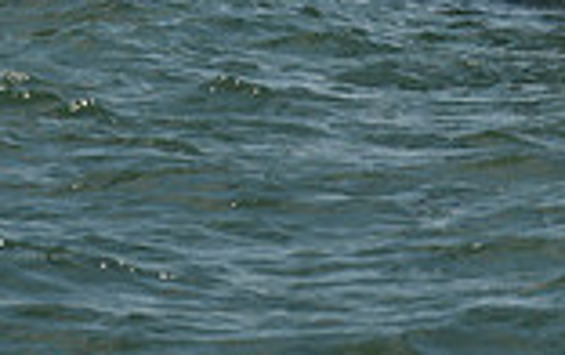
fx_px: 5844
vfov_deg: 3.4
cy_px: -648
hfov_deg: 5.5
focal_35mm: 379
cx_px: 2
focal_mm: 100
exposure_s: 1/1600
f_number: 10
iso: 280
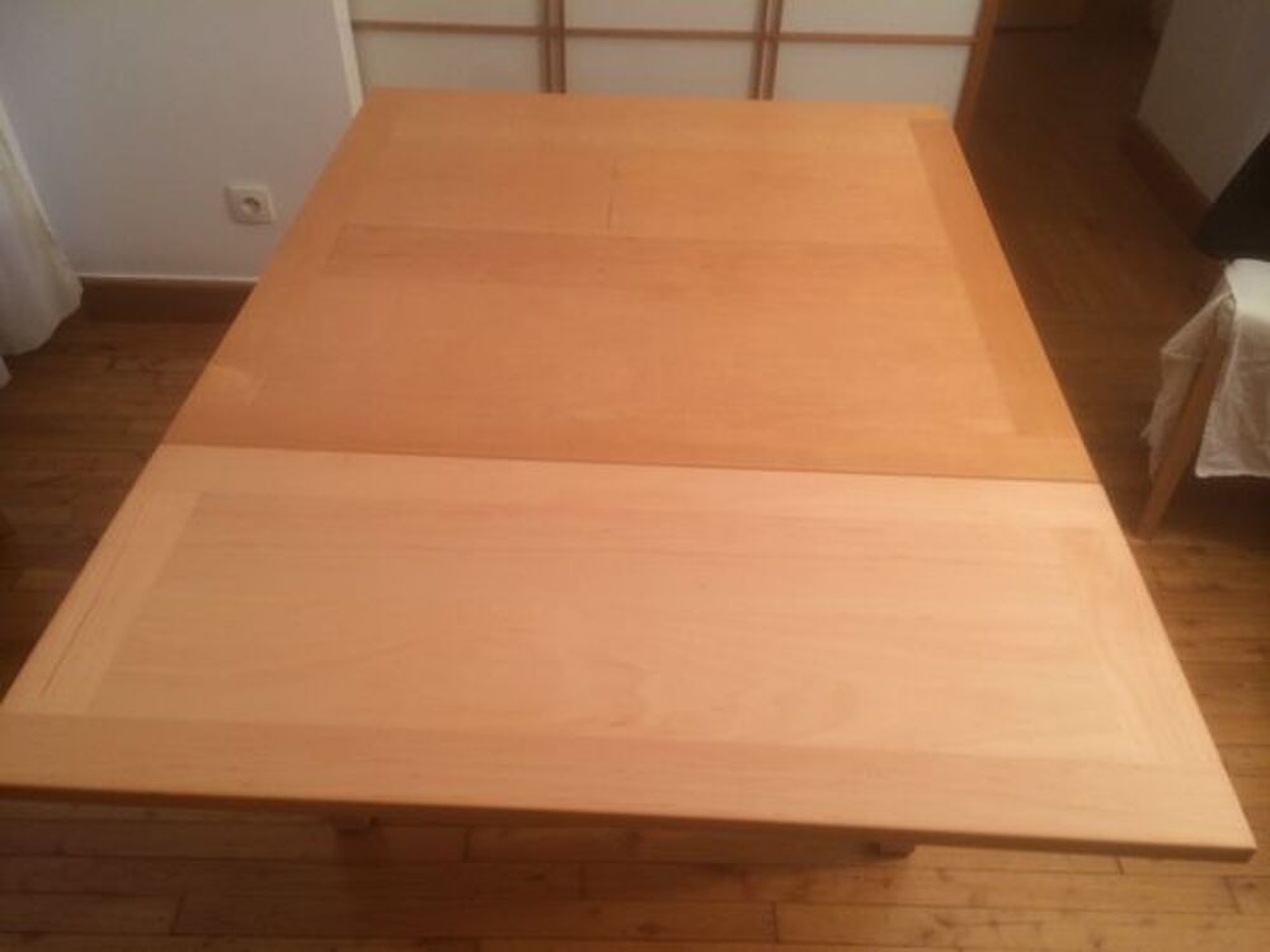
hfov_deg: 60.0
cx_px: 635
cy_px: 476
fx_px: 1101
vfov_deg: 46.8
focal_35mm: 30
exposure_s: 1/33
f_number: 2.2
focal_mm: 4.12
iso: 125
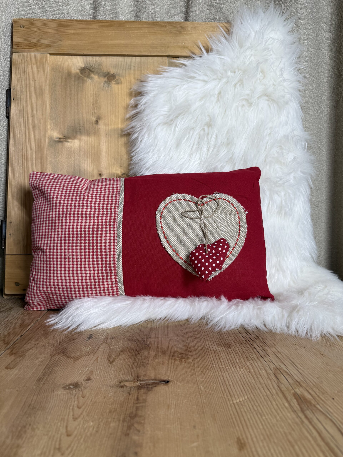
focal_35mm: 24
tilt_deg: +0.4
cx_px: 172
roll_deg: -1.4
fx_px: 317
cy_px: 228
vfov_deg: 71.6
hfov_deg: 56.8
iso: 50
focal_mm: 6.76
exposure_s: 1/121
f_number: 1.78
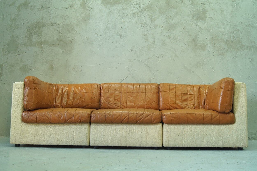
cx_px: 128
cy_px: 86
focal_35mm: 33
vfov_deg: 39.9
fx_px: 235
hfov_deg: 57.2
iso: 400
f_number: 7.1
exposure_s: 1/8
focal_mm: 22
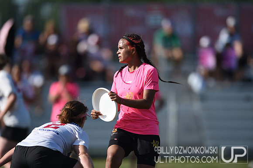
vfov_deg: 3.4
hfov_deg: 5.2
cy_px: 84
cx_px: 126
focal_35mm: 400
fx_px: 2807
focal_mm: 400
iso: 100
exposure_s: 1/2000
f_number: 2.8
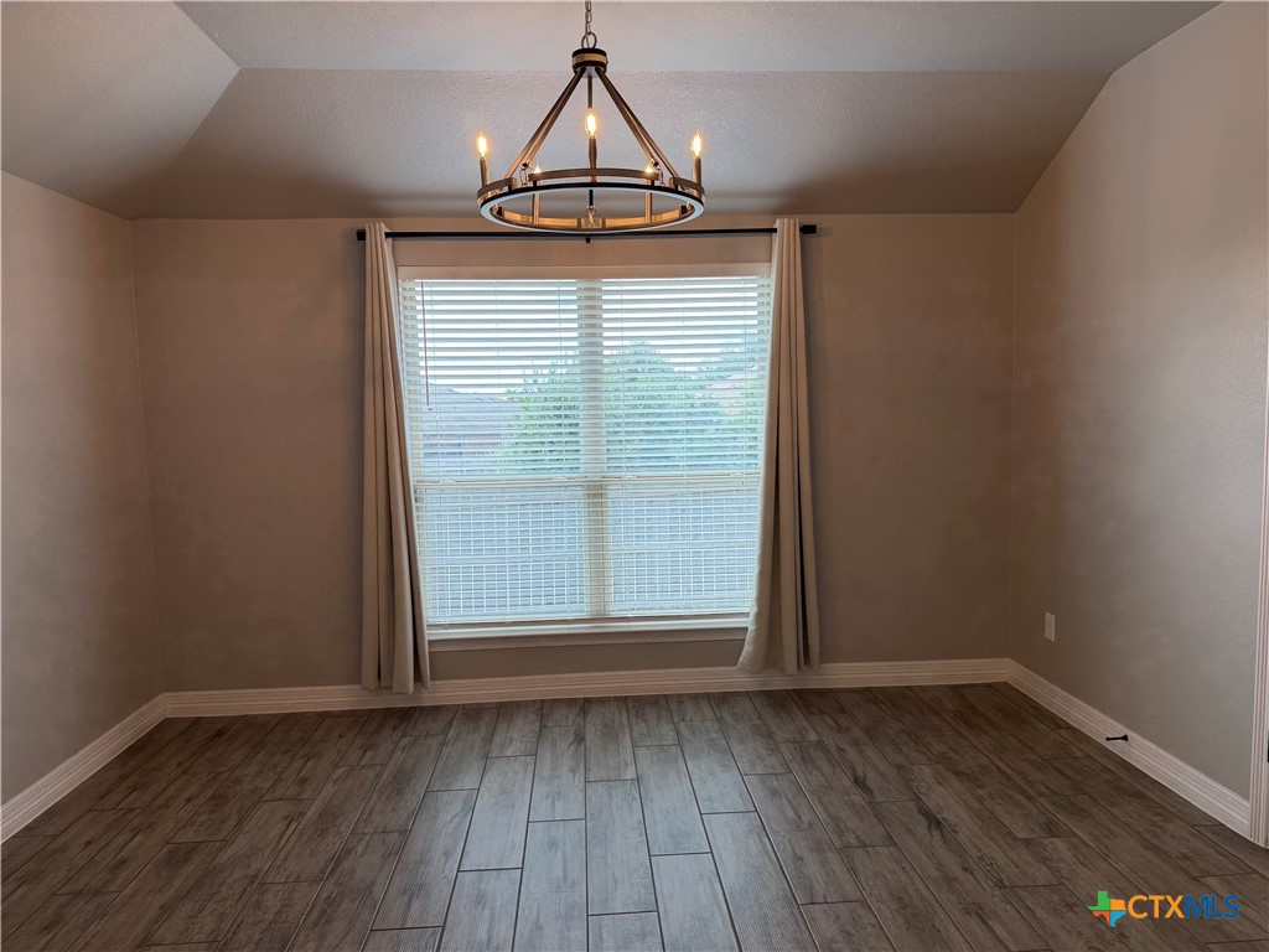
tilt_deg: -3.0
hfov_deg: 71.6
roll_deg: +0.9
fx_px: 880
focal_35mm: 24
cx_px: 634
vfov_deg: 56.8
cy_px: 476
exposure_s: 1/177
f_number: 1.78
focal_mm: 6.76
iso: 80
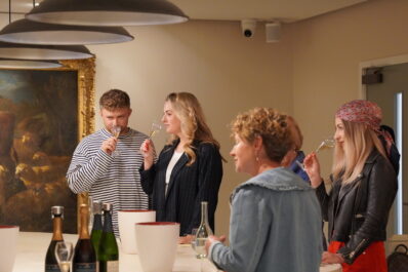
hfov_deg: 19.5
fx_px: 1189
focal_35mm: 105
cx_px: 204
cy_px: 136
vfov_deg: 13.0
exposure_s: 1/160
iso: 5000
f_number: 4
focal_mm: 70
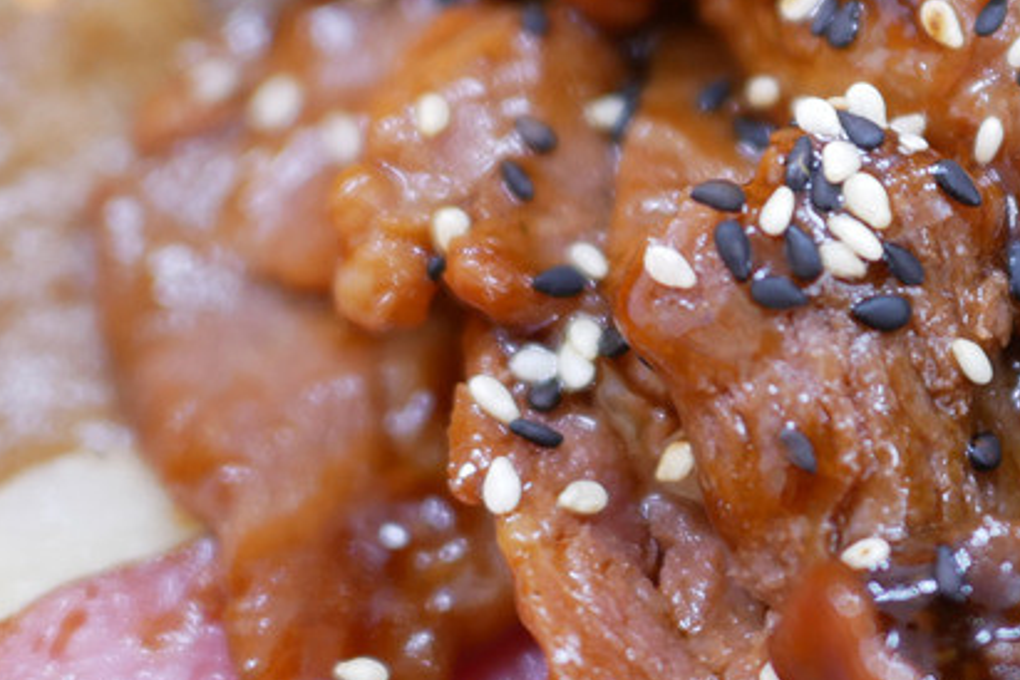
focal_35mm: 76
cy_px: 218
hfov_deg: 25.1
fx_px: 2153
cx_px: 1062
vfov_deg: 17.9
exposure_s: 1/60
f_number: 1.7
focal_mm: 15
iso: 400
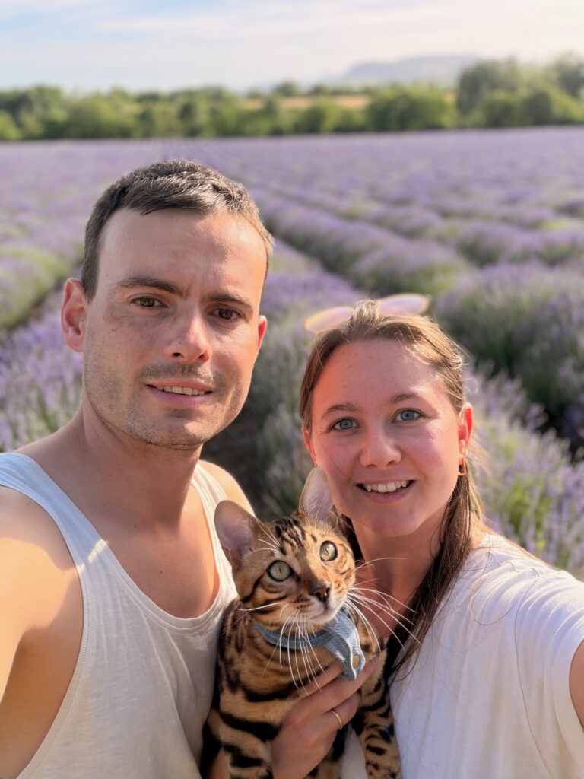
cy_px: 390
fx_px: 675
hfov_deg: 46.8
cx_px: 292
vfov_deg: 60.0
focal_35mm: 30
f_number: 1.9
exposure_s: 1/349
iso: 32
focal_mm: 2.71
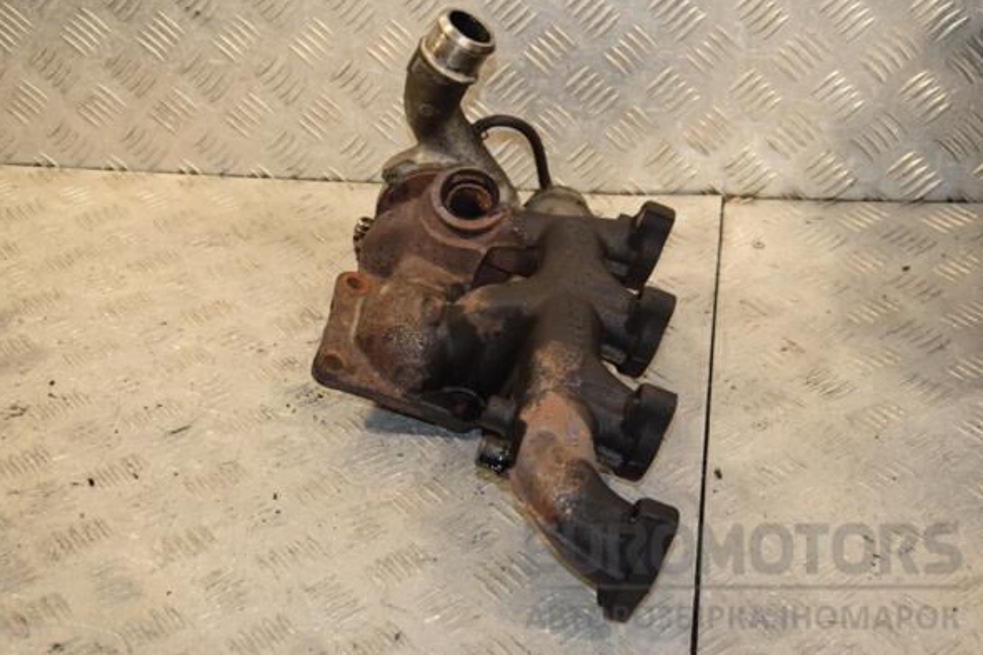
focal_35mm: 58
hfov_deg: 34.5
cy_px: 327
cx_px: 493
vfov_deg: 23.4
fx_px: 1583
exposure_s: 1/200
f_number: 6.3
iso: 800
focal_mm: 38
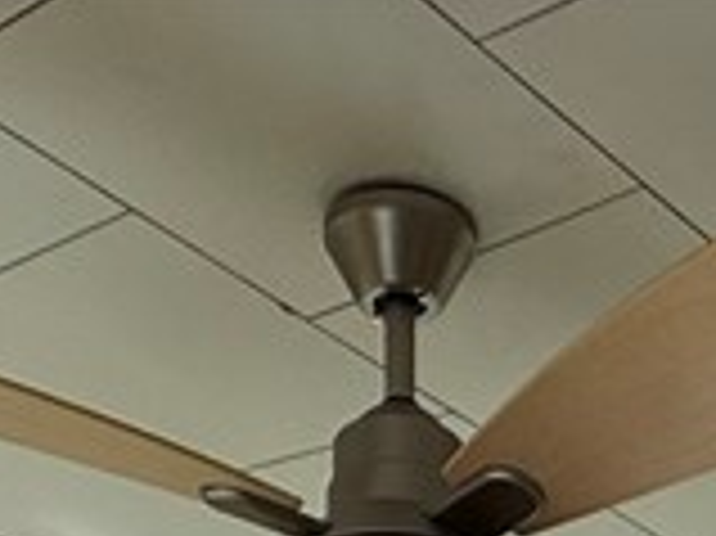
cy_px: 1716
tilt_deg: -8.6
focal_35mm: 90
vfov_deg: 10.3
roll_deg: -2.1
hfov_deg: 21.6
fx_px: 1860
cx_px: 558
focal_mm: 2.22
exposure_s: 1/99
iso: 50
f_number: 2.2
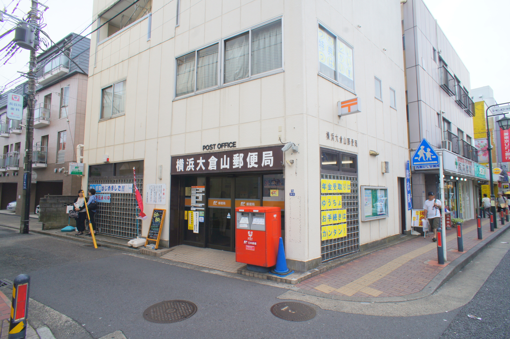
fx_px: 340
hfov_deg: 73.8
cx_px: 255
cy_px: 170
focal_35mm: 24
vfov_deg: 53.0
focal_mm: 16
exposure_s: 1/100
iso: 200
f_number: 11
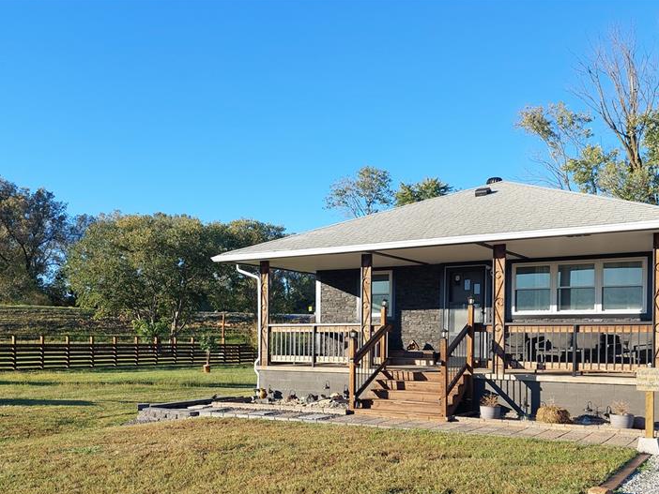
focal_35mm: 35
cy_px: 354
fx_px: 667
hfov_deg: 52.5
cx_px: 360
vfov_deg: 39.9
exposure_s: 1/785
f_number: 1.8
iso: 40
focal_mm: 5.23
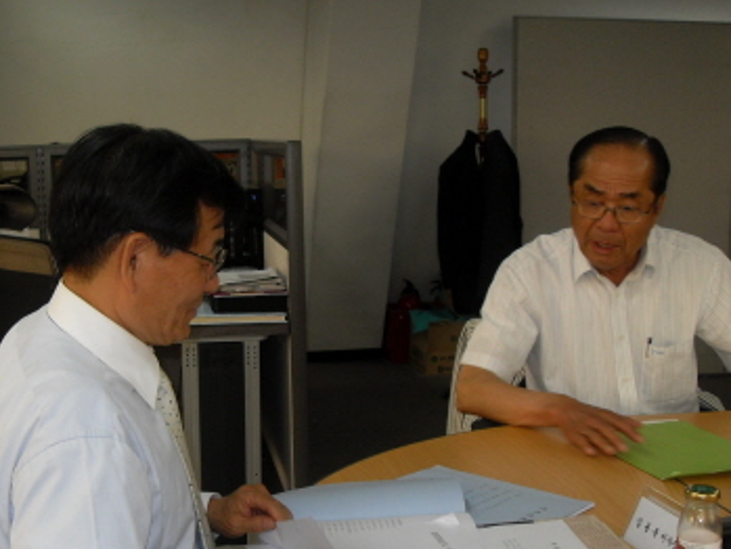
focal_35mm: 53
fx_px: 1120
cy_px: 334
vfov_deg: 27.5
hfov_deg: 36.1
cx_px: 316
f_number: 2.8
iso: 100
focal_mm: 6.3
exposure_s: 1/45
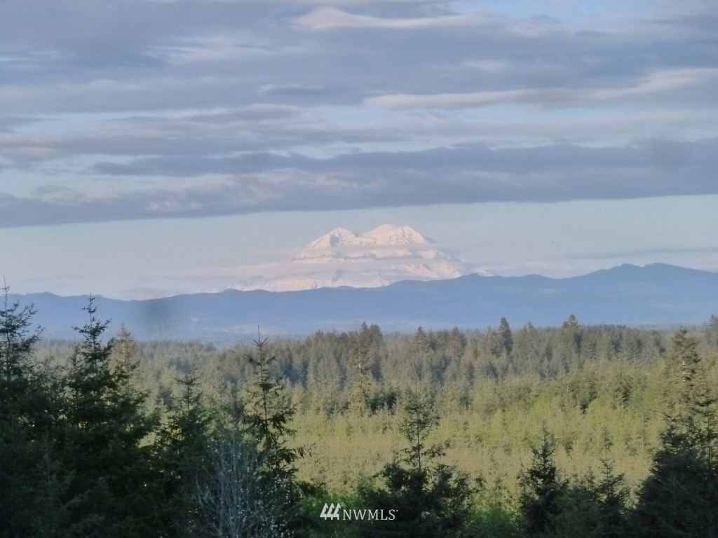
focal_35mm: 169
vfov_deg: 8.8
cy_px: 269
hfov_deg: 11.7
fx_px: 3505
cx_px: 359
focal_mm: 27.8
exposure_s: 1/400
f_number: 4.5
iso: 400
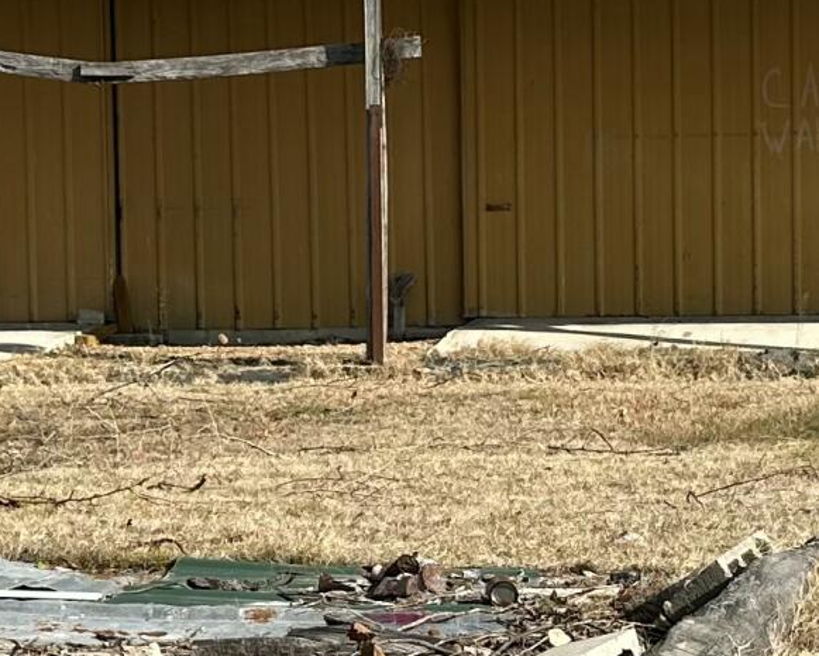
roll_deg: +0.4
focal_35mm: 121
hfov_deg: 15.8
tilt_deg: -2.9
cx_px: 619
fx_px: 2933
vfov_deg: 12.7
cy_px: 474
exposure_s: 1/3472
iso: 80
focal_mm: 6.86
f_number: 1.78
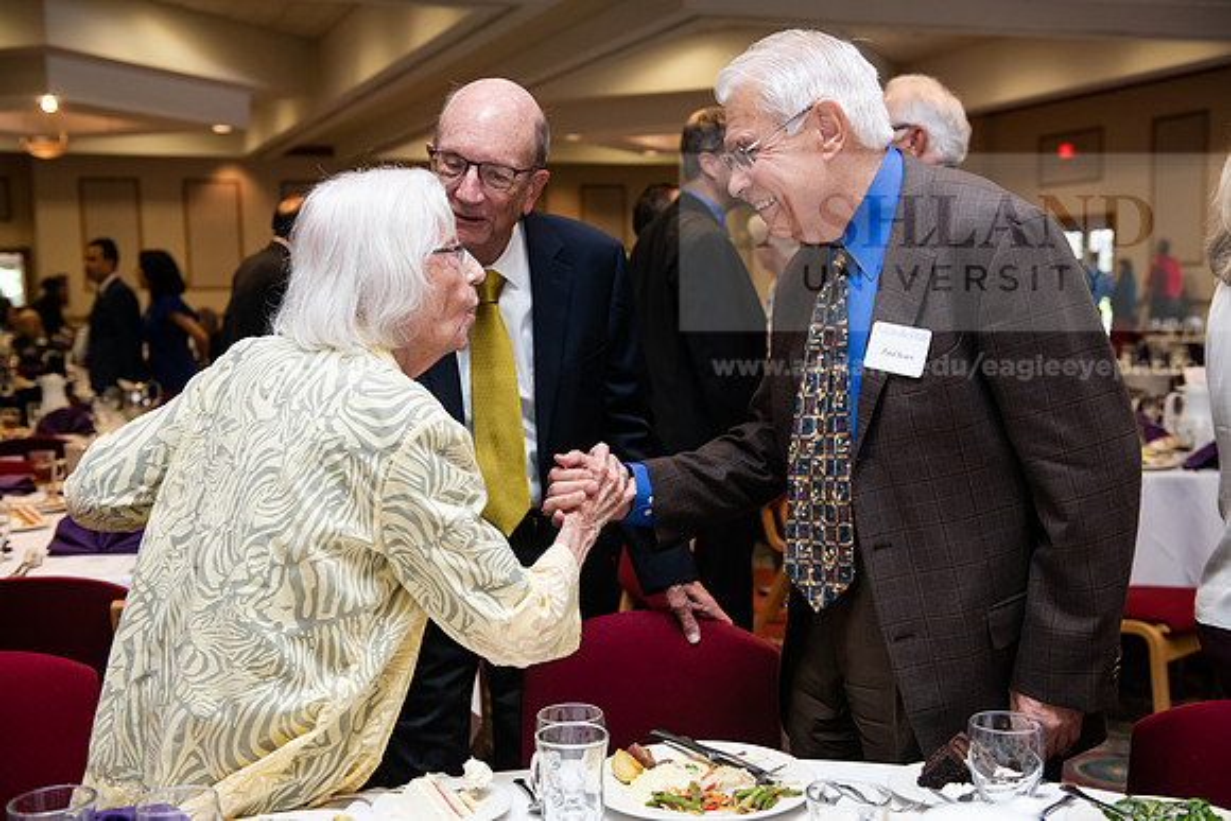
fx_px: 1505
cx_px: 616
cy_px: 410
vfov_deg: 30.5
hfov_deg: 44.5
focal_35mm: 44
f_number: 4
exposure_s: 1/200
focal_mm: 44
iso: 1600
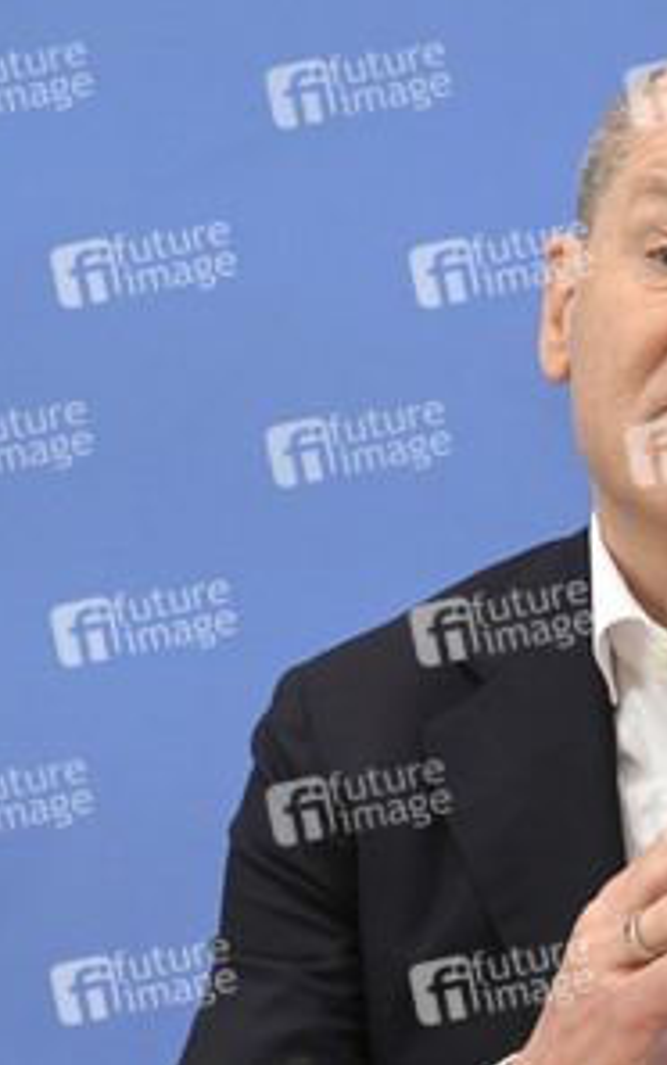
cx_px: 766
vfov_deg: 12.1
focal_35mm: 173
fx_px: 5024
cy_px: 534
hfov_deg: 7.5
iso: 3200
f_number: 6.3
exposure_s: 1/500
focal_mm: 112
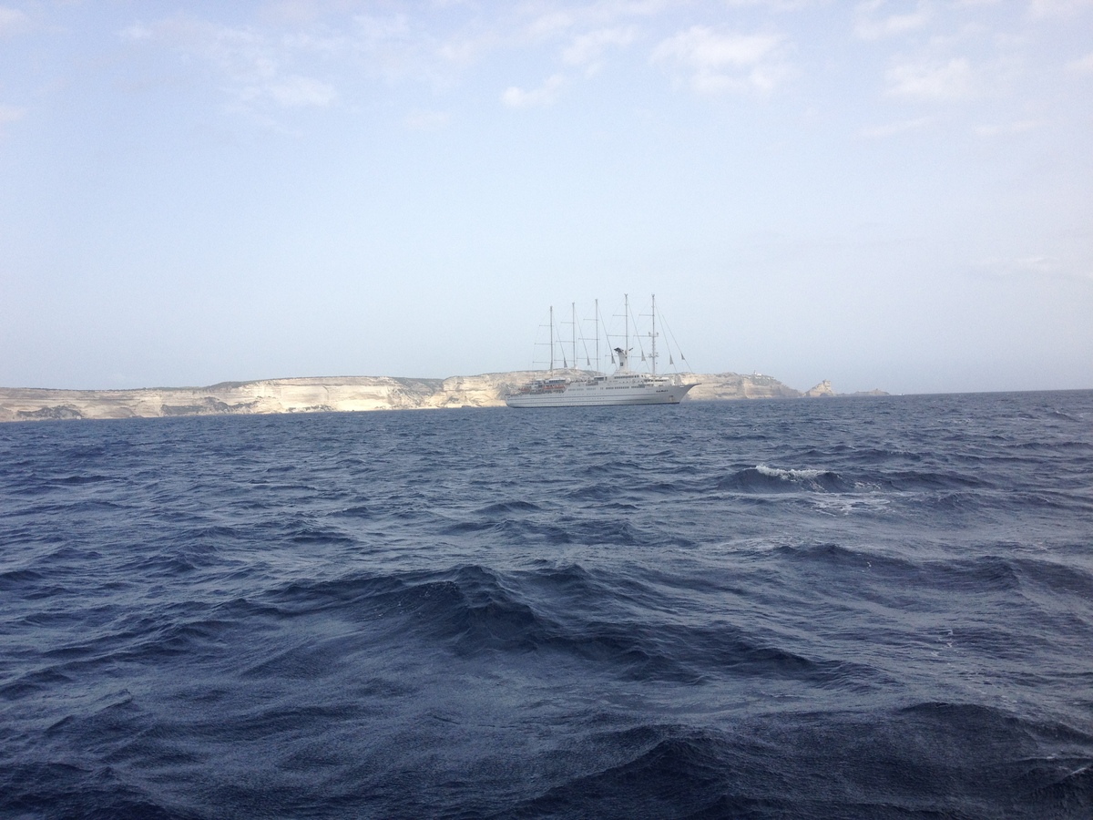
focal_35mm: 35
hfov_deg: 52.6
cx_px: 546
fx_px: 1105
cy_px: 410
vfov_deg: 40.7
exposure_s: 1/1227
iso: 64
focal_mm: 4.28
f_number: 2.4
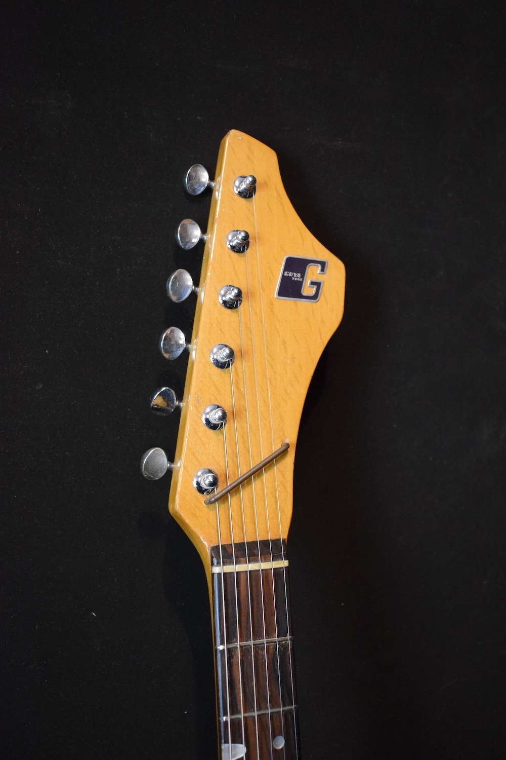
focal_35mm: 38
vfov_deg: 51.3
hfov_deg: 35.5
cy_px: 380
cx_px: 253
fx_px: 791
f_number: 4
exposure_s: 1/60
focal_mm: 25
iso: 3200
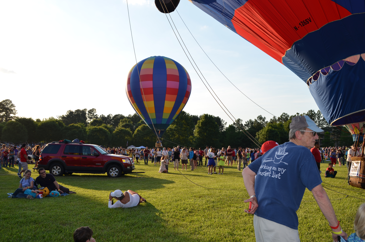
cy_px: 121
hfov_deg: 62.0
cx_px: 182
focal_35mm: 30
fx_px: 304
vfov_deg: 43.4
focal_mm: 20
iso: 100
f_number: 8
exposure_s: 1/200
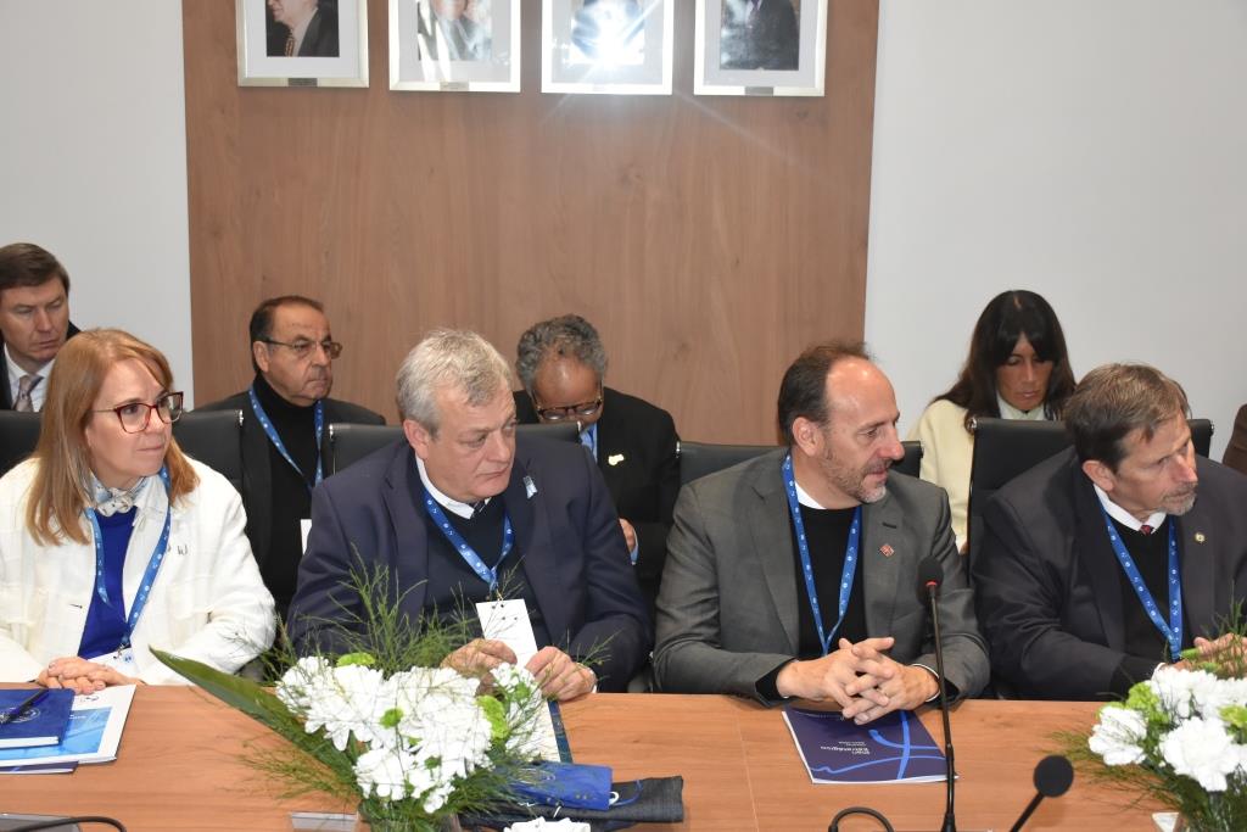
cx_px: 624
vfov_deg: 28.1
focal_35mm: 48
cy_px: 416
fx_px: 1663
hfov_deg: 41.1
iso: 1600
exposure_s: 1/100
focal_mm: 32
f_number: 5.6
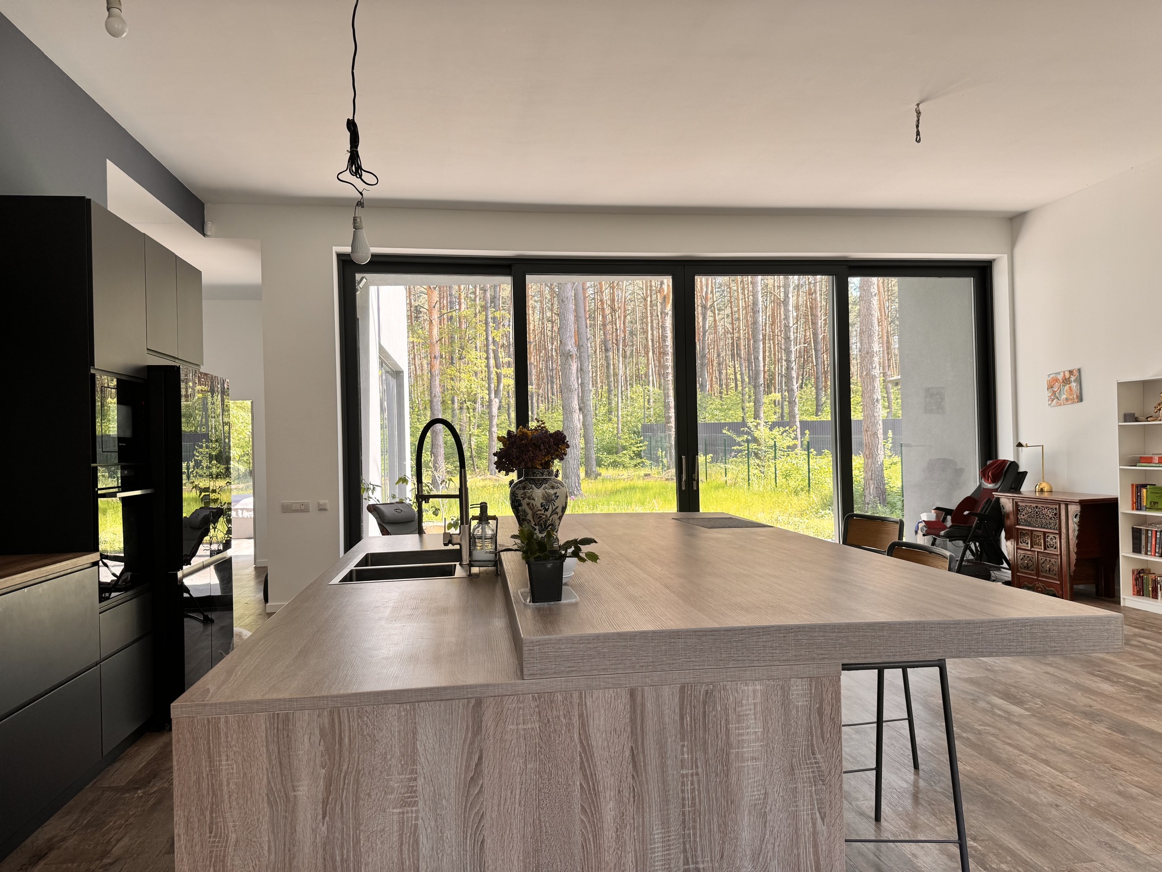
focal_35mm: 24
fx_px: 806
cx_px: 581
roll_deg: +1.9
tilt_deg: +0.5
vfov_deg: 56.8
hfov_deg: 71.6
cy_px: 436
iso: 50
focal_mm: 6.76
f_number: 1.78
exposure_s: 1/135
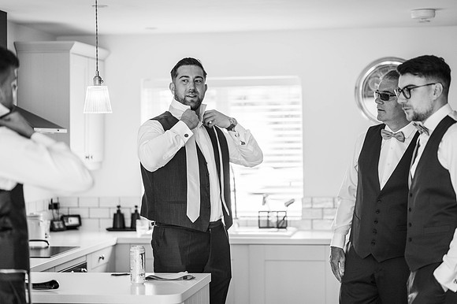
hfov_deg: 23.9
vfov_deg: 16.1
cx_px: 228
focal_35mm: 85
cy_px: 152
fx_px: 1078
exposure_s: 1/400
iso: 100
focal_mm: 85
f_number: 1.8
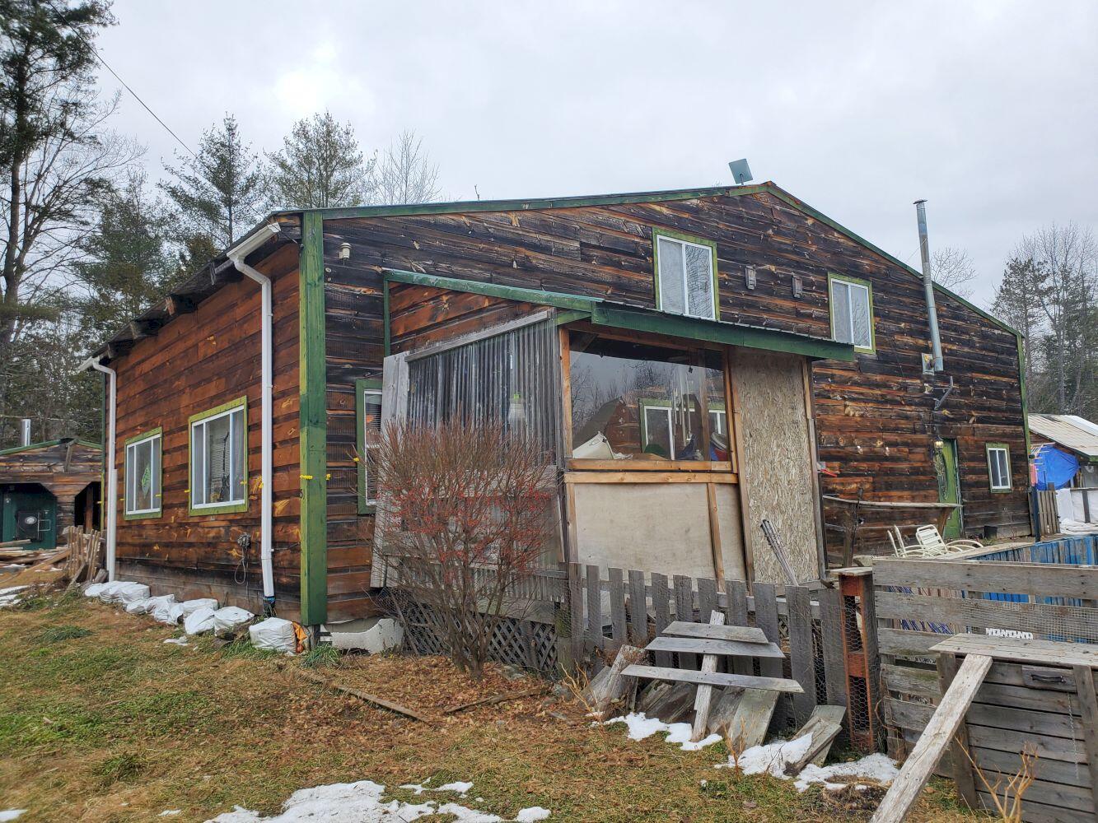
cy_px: 412
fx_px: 825
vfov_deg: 53.1
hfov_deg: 67.3
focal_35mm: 26
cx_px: 549
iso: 50
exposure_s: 1/365
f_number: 2.4
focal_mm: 4.3
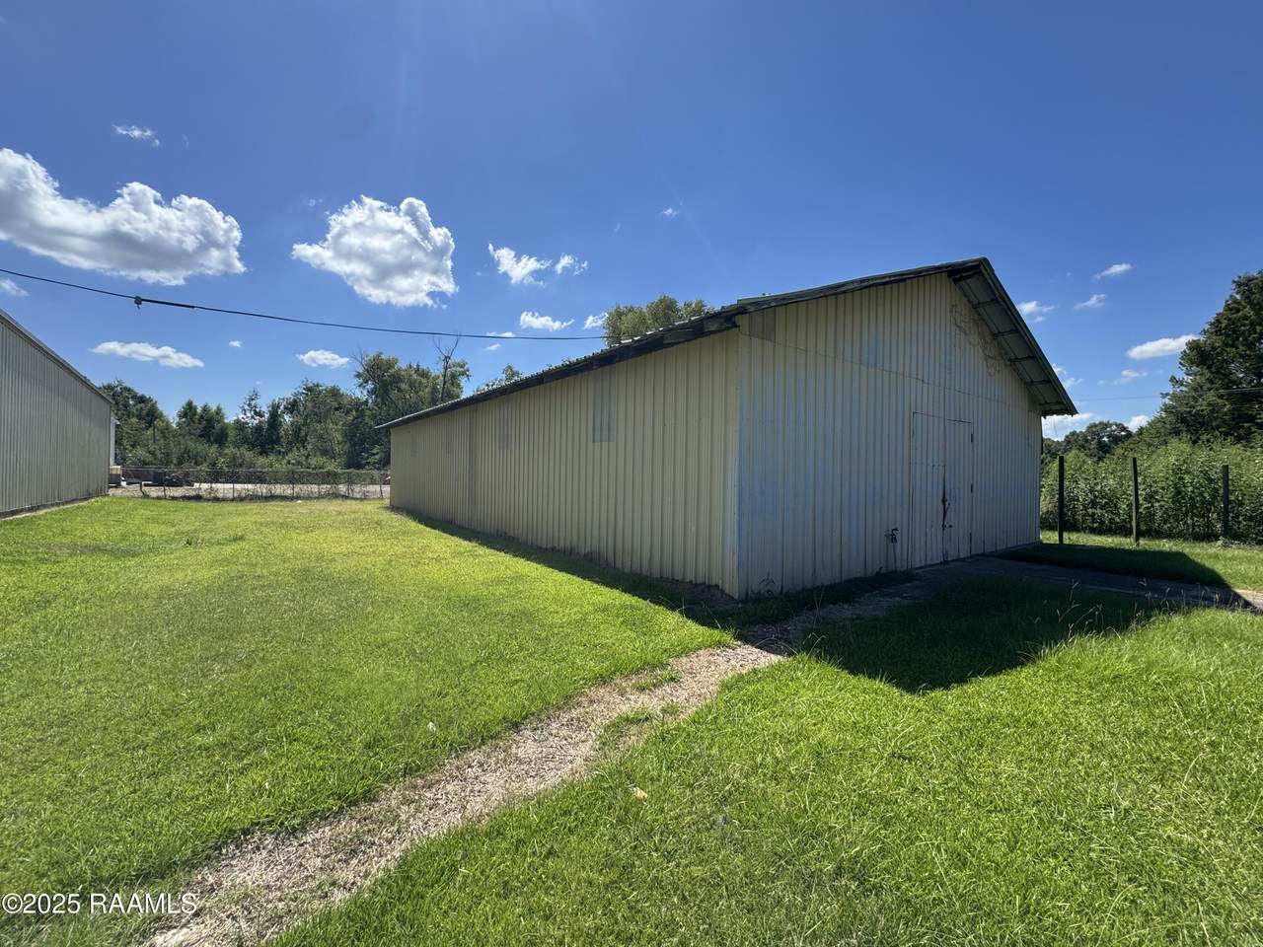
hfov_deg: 102.1
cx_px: 632
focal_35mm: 14
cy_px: 474
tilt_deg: -1.2
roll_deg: -0.7
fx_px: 511
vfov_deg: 85.7
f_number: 2.2
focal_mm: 2.22
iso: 50
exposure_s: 1/1370
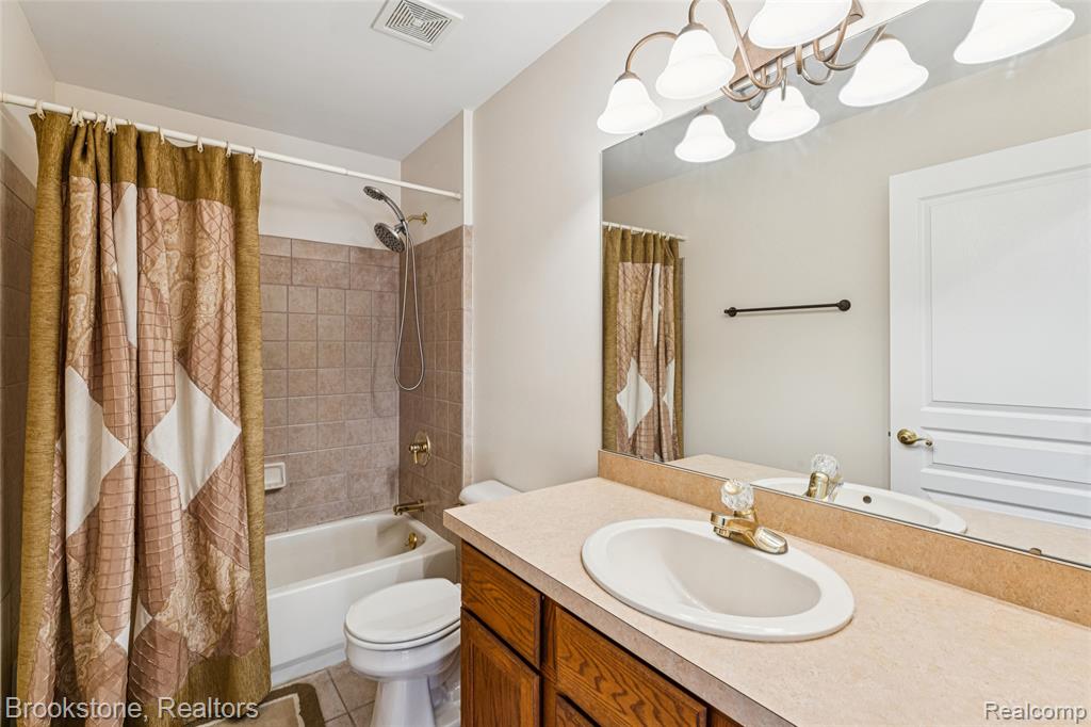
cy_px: 364
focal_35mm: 16
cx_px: 546
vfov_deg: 73.7
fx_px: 485
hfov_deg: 96.8
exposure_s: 1/2.5
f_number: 13
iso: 400
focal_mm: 16
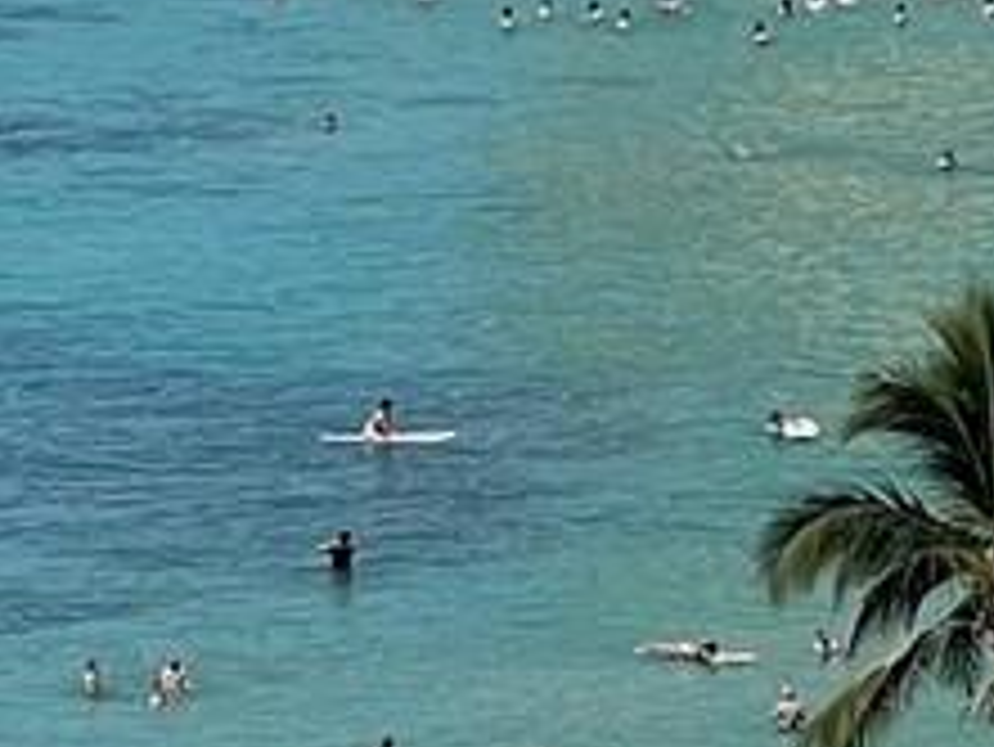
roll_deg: +0.7
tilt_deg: -8.0
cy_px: 567
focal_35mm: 557
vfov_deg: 2.7
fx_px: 16003
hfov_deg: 3.5
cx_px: -1165
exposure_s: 1/1220
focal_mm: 9
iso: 32
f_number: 2.8
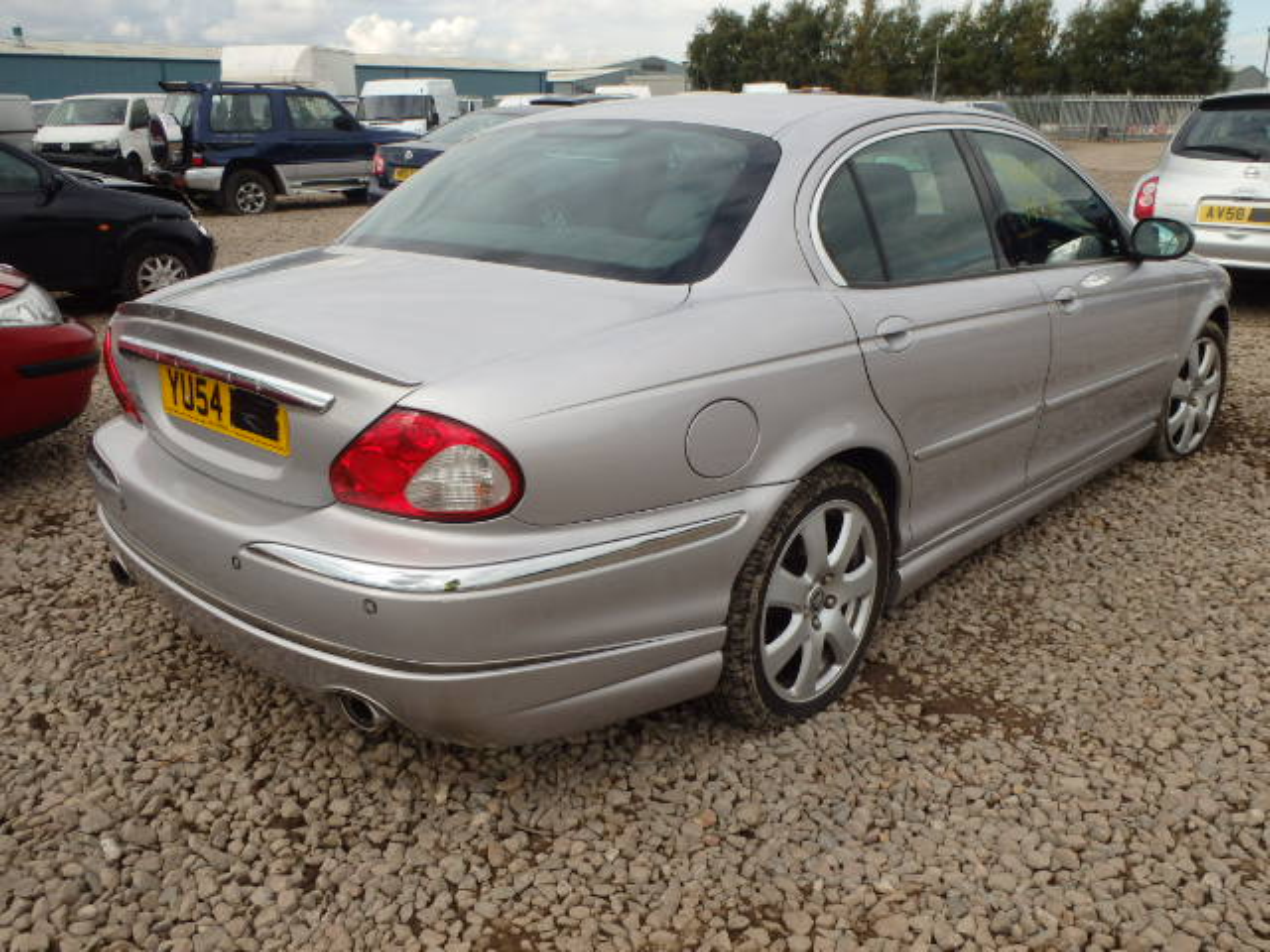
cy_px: 476
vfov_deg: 46.8
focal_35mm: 30
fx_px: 1101
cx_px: 635
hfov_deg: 60.0
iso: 125
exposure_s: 1/640
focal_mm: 5.4
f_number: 4.1
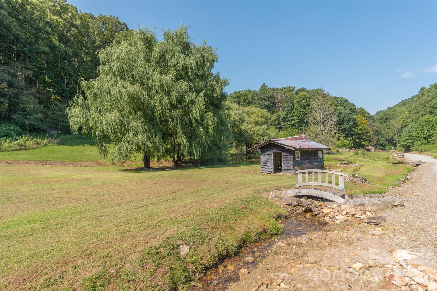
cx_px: 218
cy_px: 146
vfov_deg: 61.9
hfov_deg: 84.0
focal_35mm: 20
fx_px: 243
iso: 160
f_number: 7.1
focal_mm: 20
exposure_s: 1/320
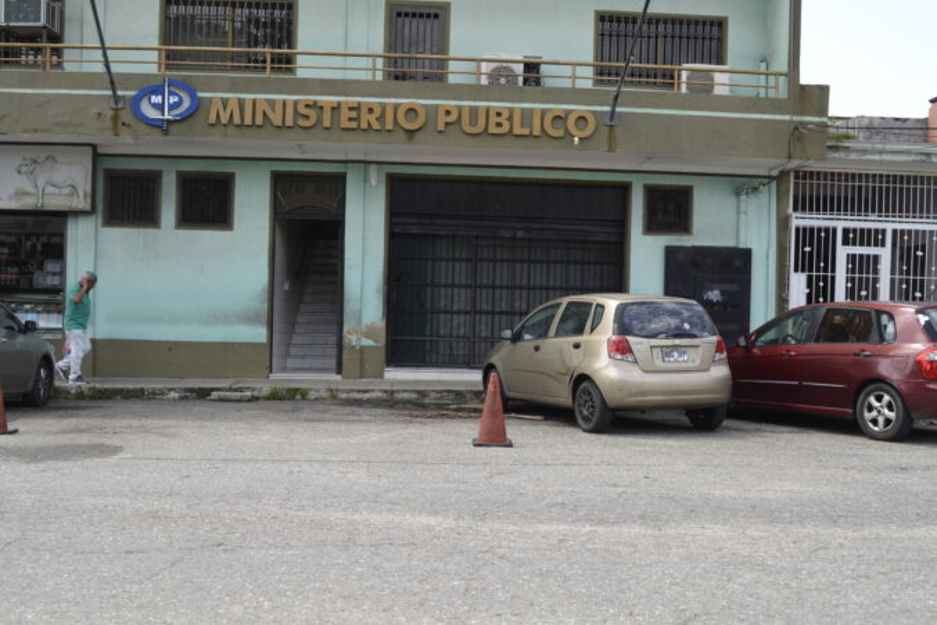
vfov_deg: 36.0
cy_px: 308
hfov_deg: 51.9
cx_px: 460
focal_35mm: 37
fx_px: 963
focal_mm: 24
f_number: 7.1
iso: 200
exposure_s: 1/200
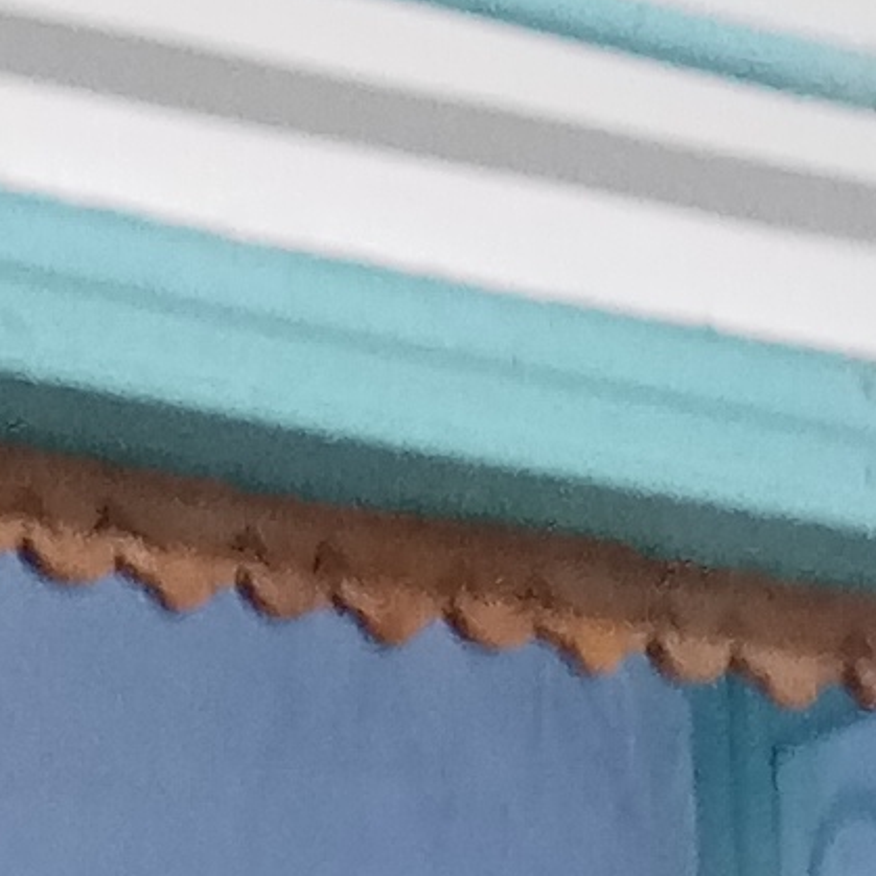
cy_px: 3705
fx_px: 6528
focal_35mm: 228
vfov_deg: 6.1
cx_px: 1001
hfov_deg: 7.6
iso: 196
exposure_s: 1/25
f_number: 1.8
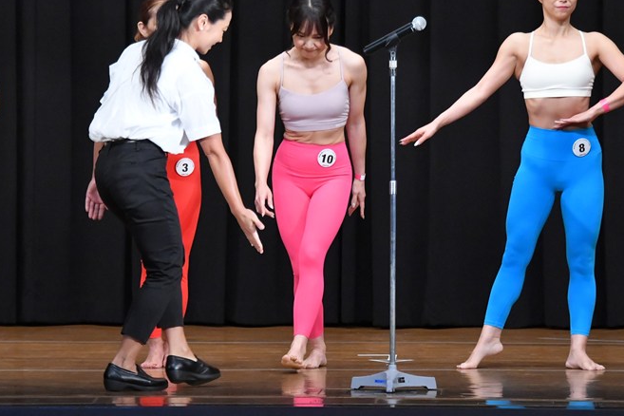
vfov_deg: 4.9
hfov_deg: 7.3
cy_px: 190
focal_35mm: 283
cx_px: 332
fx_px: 4905
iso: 8000
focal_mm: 160
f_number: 5.6
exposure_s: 1/400
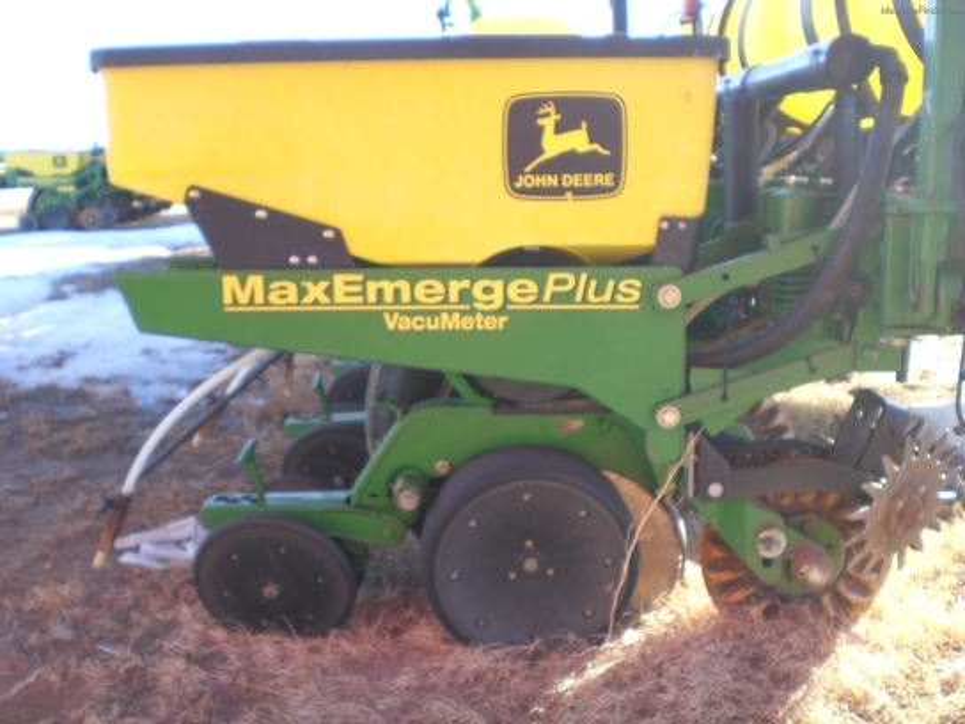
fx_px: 1059
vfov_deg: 37.7
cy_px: 362
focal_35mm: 38
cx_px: 482
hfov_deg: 49.0
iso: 100
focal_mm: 6.3
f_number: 3.1
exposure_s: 1/200
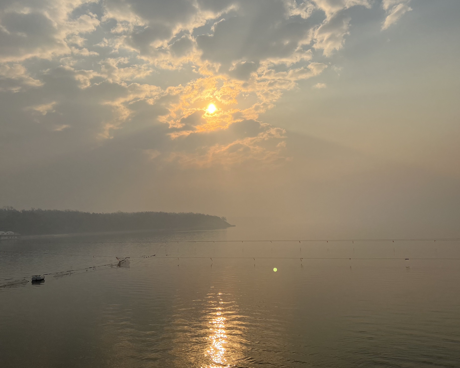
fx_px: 381
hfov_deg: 62.2
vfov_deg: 51.5
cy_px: 185
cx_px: 246
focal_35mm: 28
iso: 50
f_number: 1.5
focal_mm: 5.7
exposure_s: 1/12658
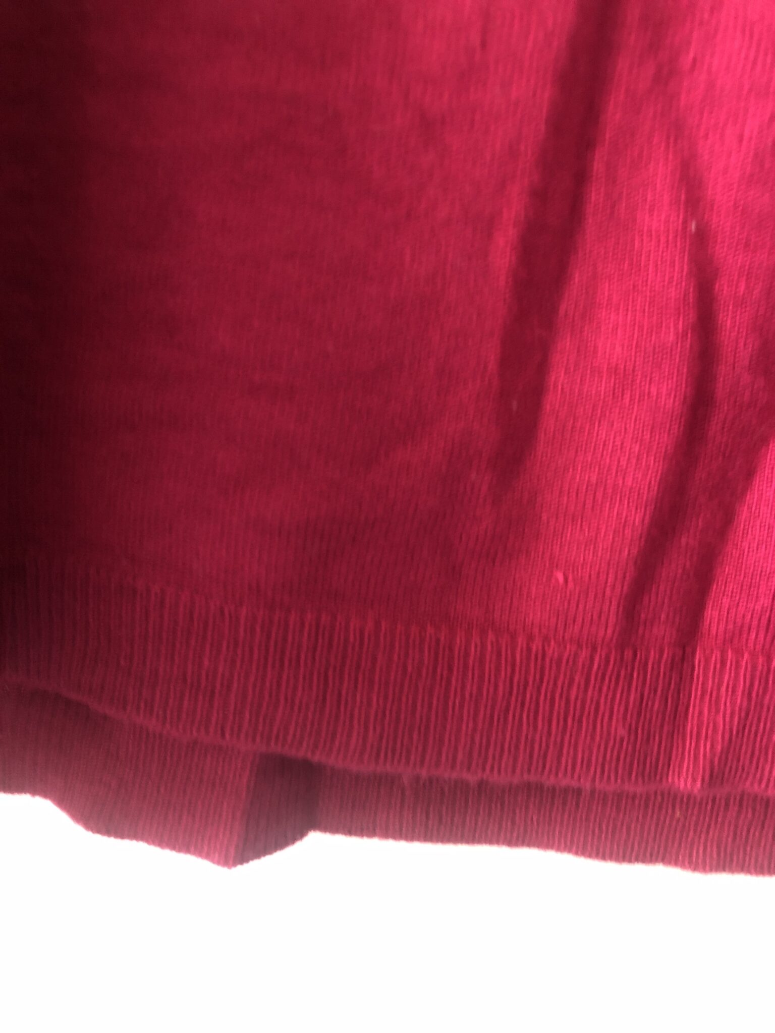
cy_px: 516
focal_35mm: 28
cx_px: 388
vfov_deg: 63.4
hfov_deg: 49.7
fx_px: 836
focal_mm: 3.99
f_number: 1.8
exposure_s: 1/4
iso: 100
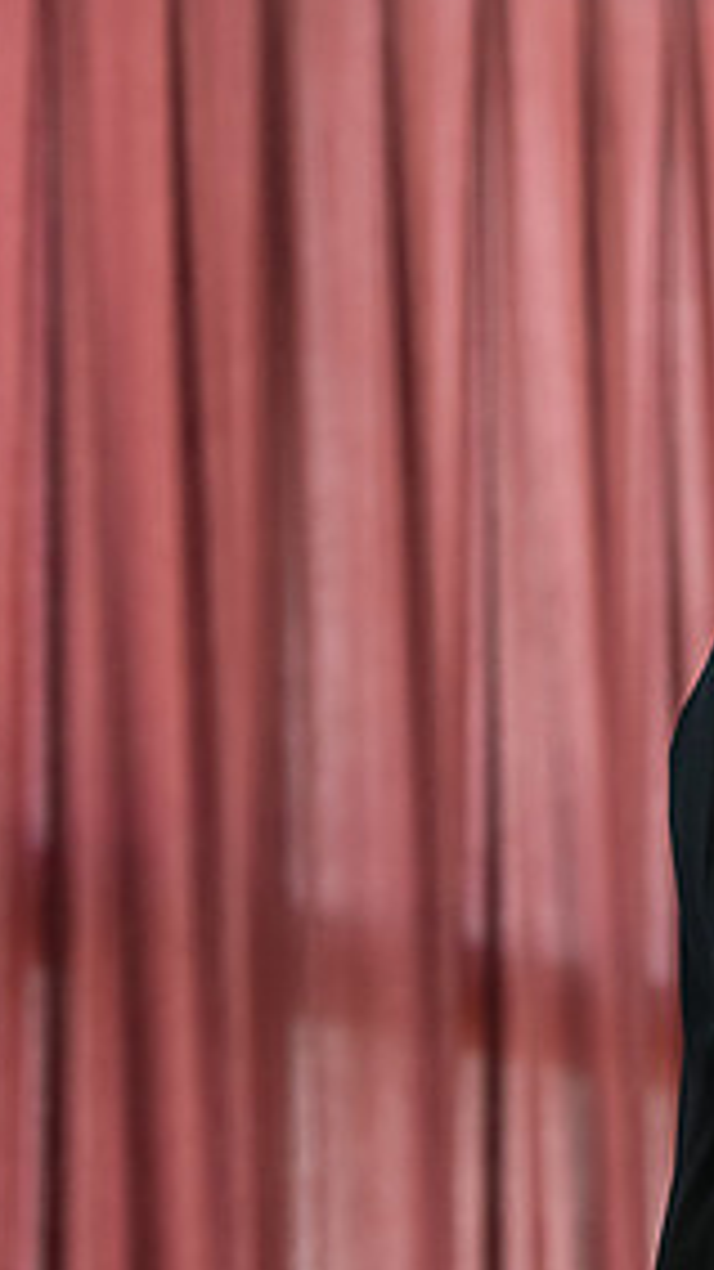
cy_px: 815
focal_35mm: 236
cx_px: 948
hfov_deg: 5.1
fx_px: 7950
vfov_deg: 9.1
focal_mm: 110
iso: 1600
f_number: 3.5
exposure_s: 1/200
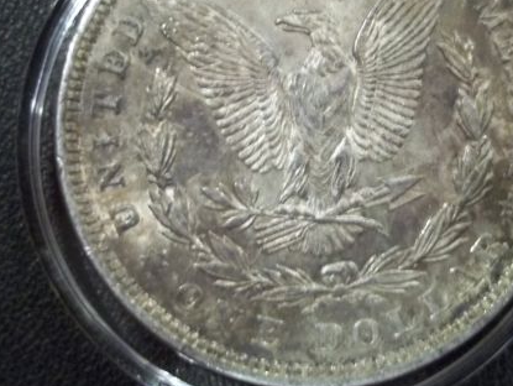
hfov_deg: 36.4
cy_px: 126
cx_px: 340
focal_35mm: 52
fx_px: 771
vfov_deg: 27.9
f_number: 3.1
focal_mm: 6.5
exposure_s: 1/8
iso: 242
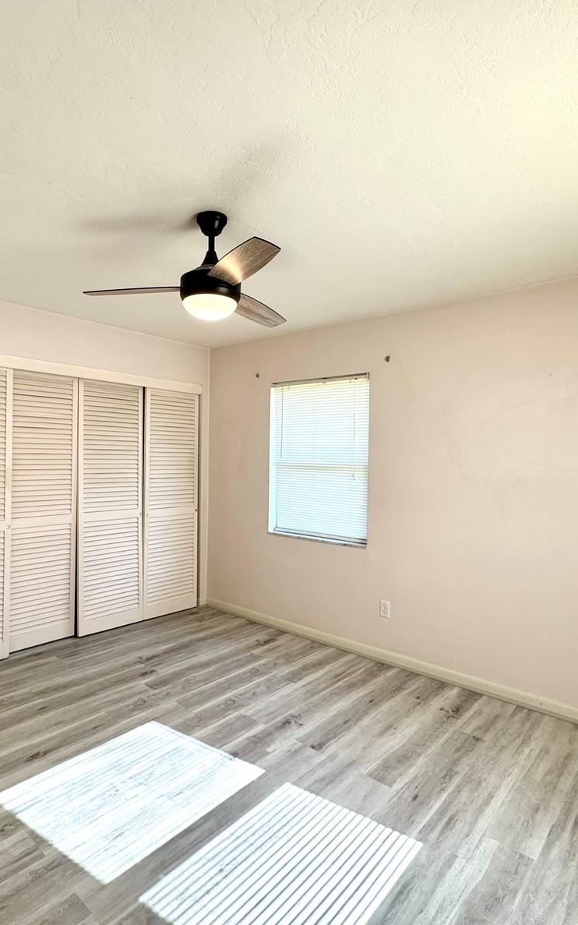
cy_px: 461
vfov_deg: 85.1
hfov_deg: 59.1
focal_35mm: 20
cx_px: 230
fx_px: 504
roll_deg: -0.8
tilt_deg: -1.1
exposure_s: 1/120
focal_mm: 2.22
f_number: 2.2
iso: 50
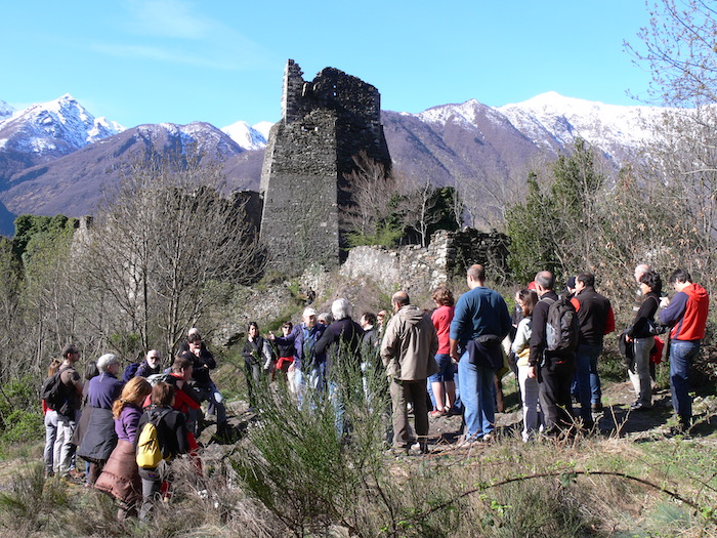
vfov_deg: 40.7
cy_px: 269
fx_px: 725
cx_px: 358
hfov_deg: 52.6
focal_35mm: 35
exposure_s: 1/160
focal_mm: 7.4
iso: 80
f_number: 5.6
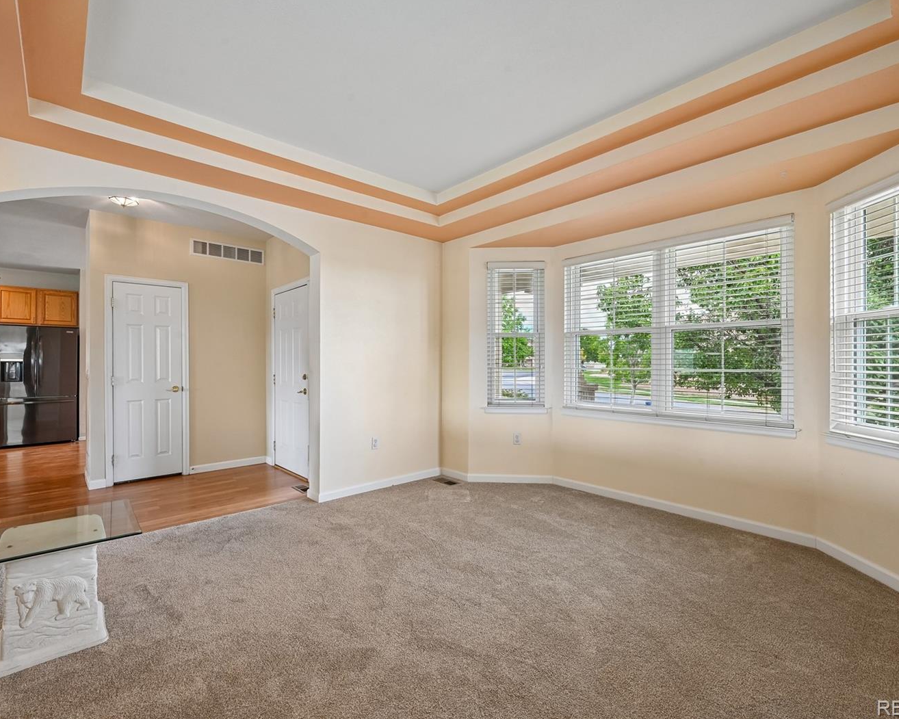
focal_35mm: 16
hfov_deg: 93.1
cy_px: 358
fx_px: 426
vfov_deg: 80.4
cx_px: 441
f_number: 10
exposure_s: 1/15
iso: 400
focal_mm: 14
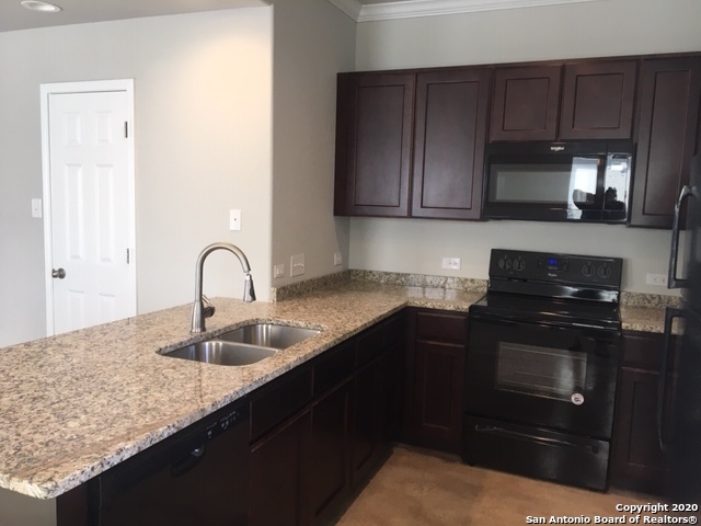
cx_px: 350
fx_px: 587
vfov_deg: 48.2
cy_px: 263
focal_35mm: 29
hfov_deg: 61.7
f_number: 2.2
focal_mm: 4.15
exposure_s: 1/40
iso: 32
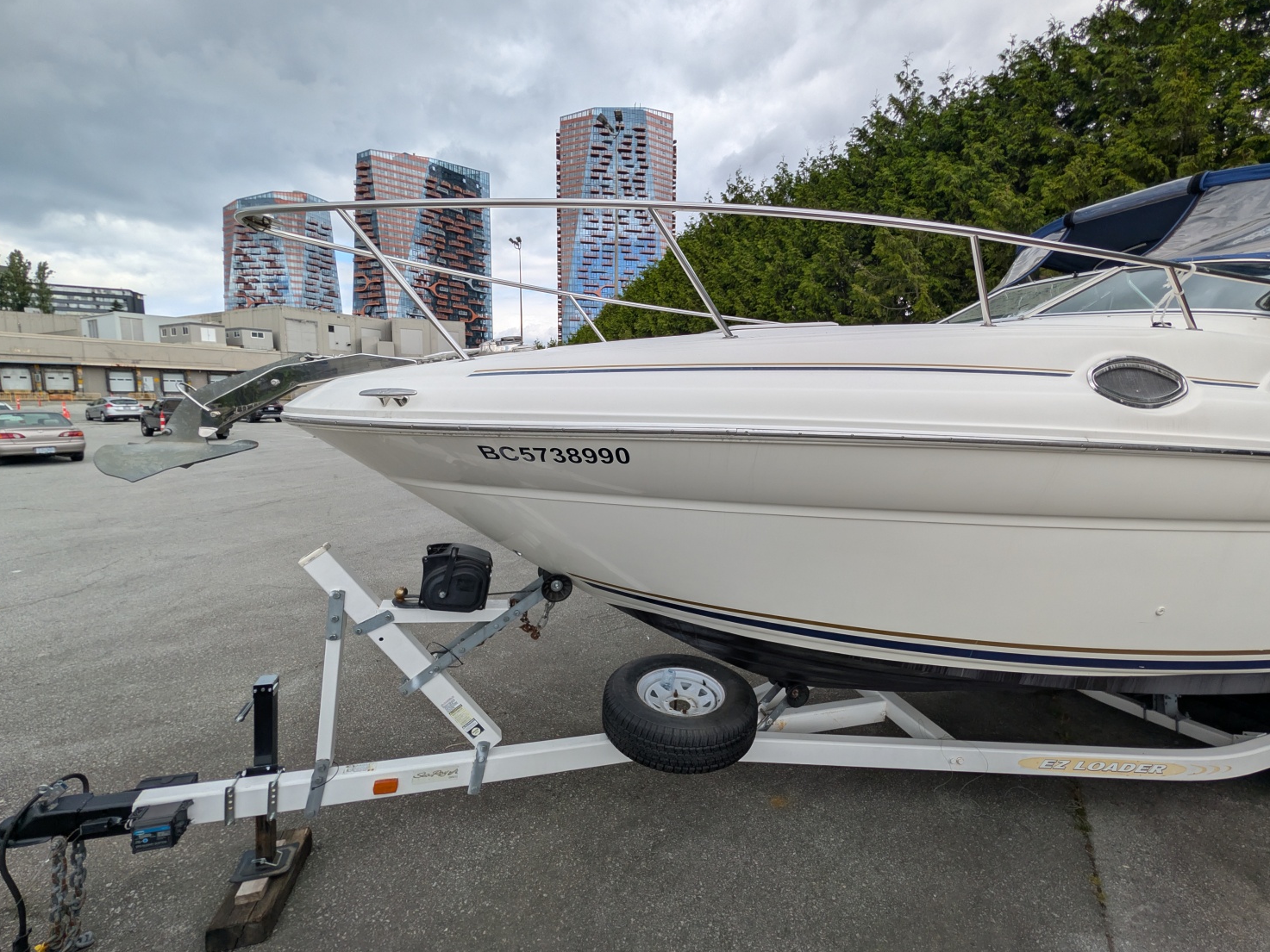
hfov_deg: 106.1
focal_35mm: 13
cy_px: 451
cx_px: 664
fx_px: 477
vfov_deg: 89.8
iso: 59
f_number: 1.7
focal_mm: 2.02
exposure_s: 1/2577
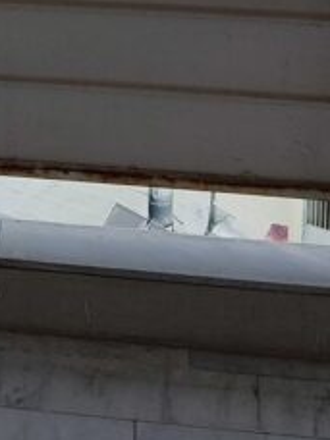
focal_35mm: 117
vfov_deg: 15.3
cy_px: -259
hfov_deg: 12.1
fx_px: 1487
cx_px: -162
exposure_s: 1/663
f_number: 1.79
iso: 100
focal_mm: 4.74
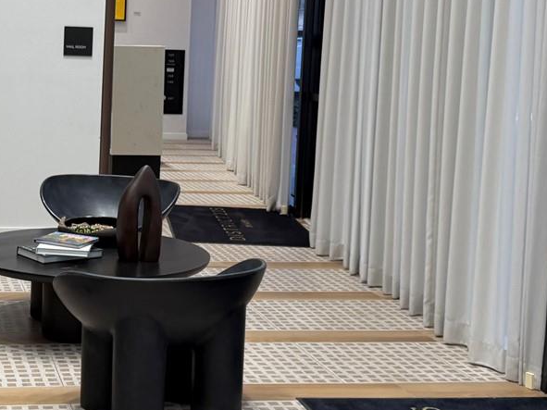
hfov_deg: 28.9
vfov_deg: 22.5
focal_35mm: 65
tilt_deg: -6.8
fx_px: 1027
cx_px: 82
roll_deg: -1.1
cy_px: 135
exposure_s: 1/120
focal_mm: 6.76
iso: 160
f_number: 1.78
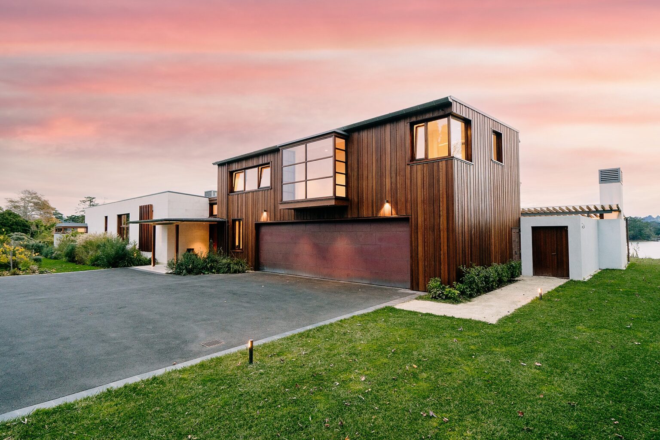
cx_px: 330
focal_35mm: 19
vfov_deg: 64.6
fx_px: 348
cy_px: 220
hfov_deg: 86.9
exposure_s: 1/50
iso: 1000
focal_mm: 19
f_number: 6.3
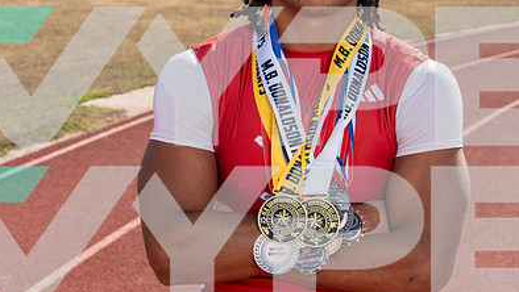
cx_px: 252
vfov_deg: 11.2
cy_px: 77
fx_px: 1487
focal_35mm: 108
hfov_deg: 19.8
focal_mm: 70
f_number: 9
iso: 125
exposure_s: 1/200
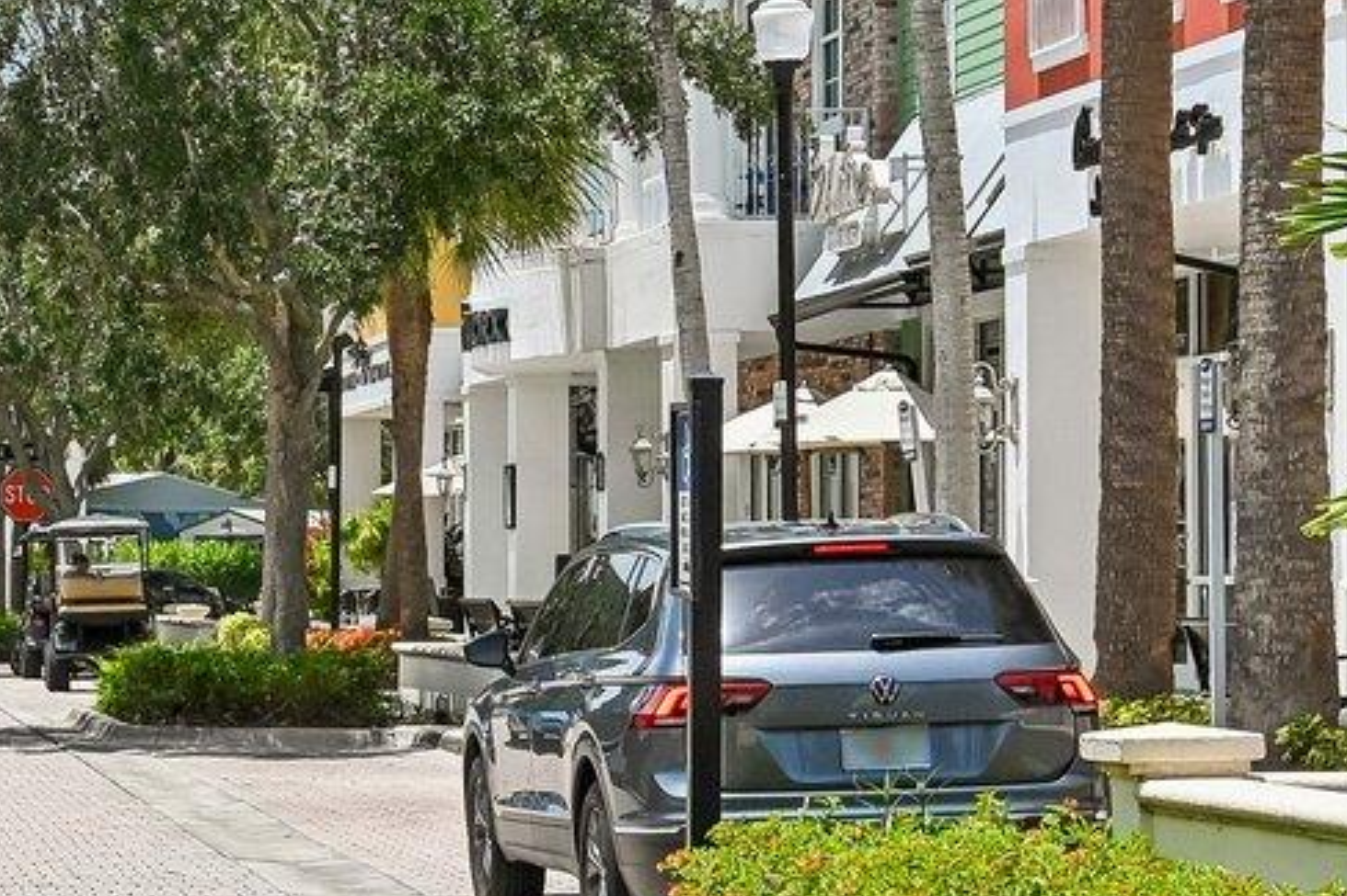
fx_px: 4713
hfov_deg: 15.5
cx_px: -425
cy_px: 580
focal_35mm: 126
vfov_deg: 10.9
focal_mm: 30
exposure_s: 1/1600
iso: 320
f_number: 7.1
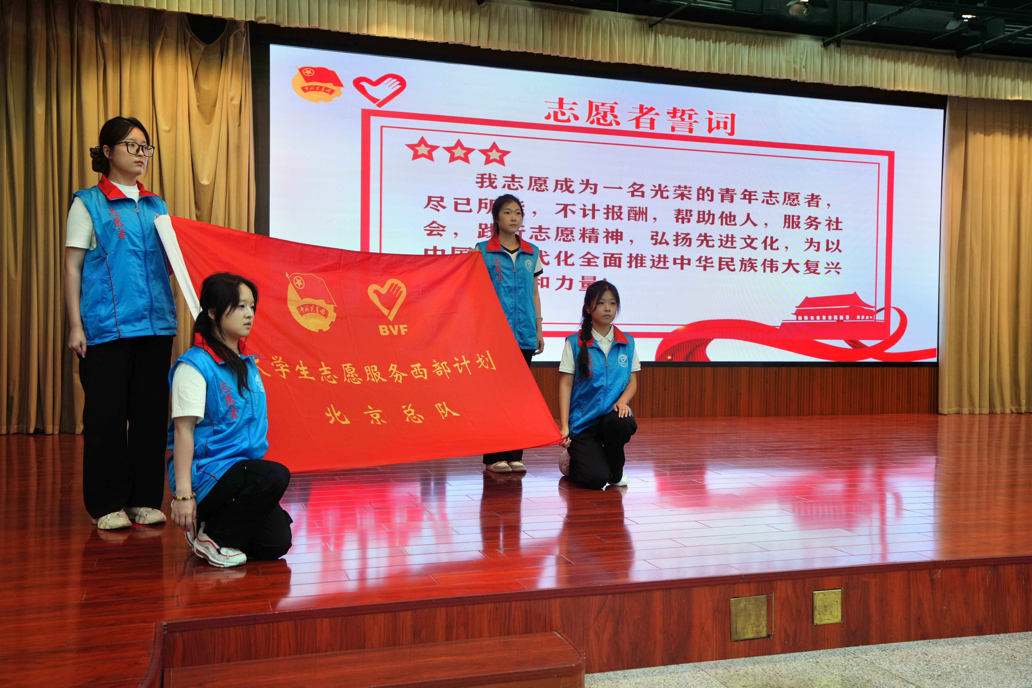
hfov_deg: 54.4
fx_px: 1003
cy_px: 344
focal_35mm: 35
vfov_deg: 37.9
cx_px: 516
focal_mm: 35
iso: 500
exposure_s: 1/160
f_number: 5
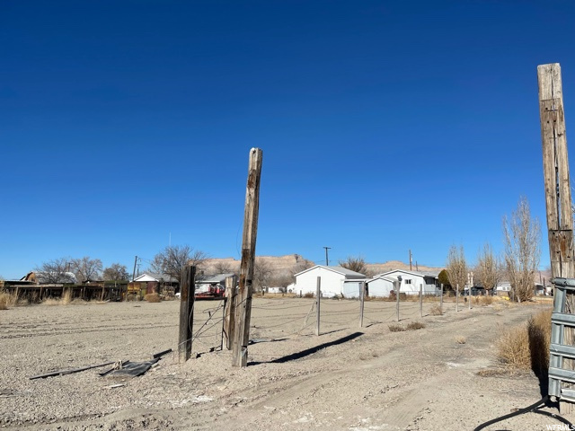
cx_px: 288
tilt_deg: +8.9
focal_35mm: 26
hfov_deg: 67.3
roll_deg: +0.2
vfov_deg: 53.1
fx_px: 432
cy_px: 216
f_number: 1.6
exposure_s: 1/5917
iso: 32
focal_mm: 5.1
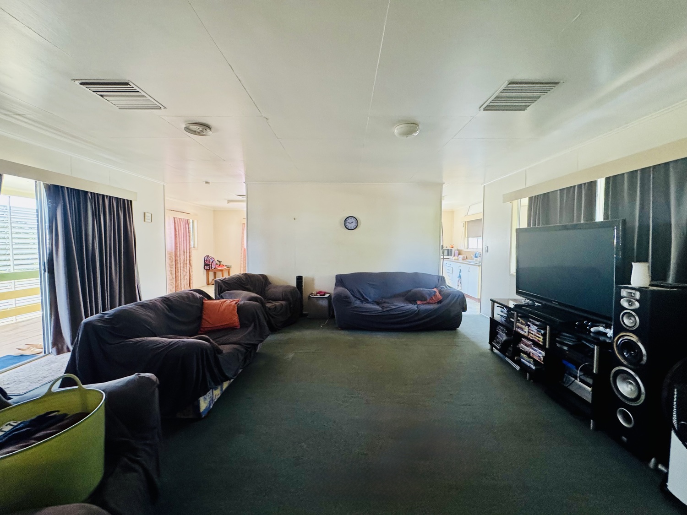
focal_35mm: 14
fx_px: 278
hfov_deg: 102.1
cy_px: 258
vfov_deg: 85.7
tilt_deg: -3.2
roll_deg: +0.5
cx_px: 344
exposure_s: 1/80
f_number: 2.2
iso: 320
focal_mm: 2.22
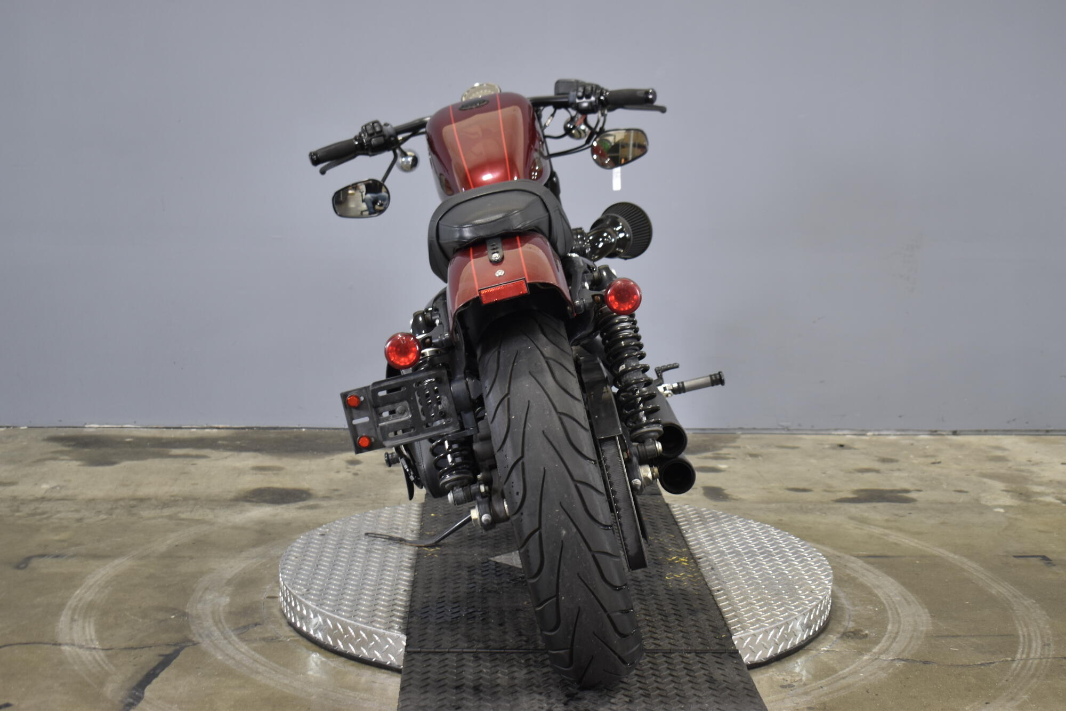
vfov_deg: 26.5
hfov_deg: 38.9
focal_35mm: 51
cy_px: 356
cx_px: 533
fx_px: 1510
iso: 400
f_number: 4.5
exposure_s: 1/13
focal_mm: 34
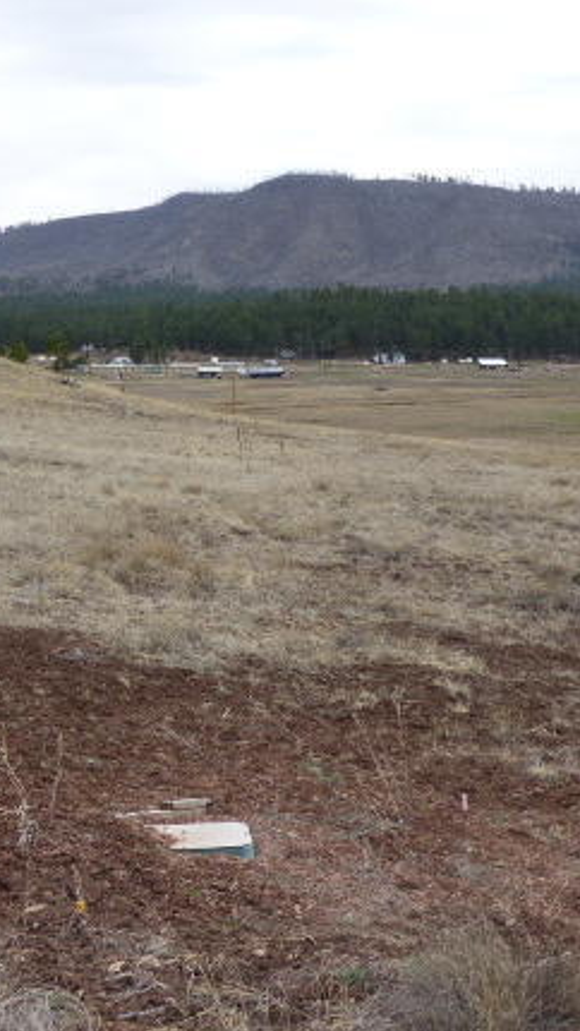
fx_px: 1640
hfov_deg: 20.0
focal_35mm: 60
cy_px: 532
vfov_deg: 34.9
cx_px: 355
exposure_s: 1/800
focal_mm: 6.47
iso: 100
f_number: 3.5
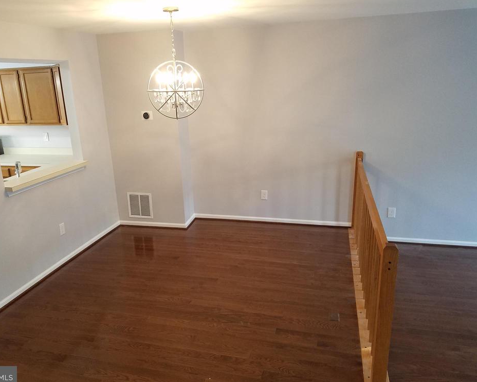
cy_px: 189
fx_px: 395
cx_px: 216
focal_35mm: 28
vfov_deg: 51.5
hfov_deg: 62.1
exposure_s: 1/24
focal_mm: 4.2
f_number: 1.7
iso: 200
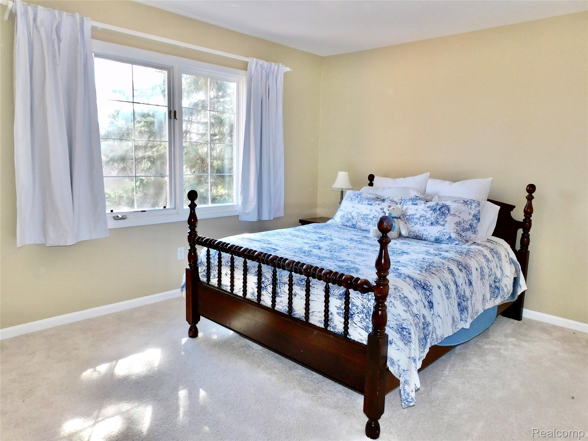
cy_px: 220
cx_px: 294
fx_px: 408
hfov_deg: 71.6
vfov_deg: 56.8
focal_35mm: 24
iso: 125
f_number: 3.3
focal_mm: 4.3
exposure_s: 1/60
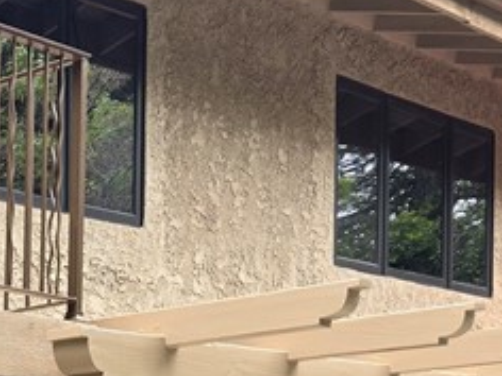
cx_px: -521
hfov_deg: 15.4
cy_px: 654
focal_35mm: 100
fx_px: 1450
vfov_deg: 13.4
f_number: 1.7
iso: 64
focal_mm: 6.3
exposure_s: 1/180
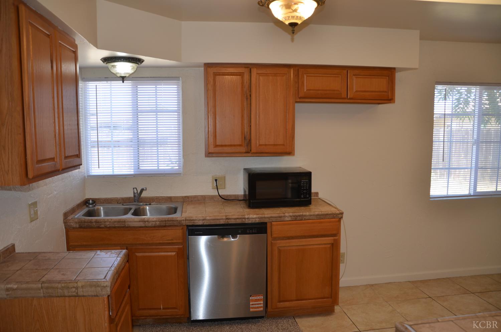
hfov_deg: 67.5
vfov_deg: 47.7
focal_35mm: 27
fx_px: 375
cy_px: 166
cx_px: 250
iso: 280
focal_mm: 18
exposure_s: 1/125
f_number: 3.5
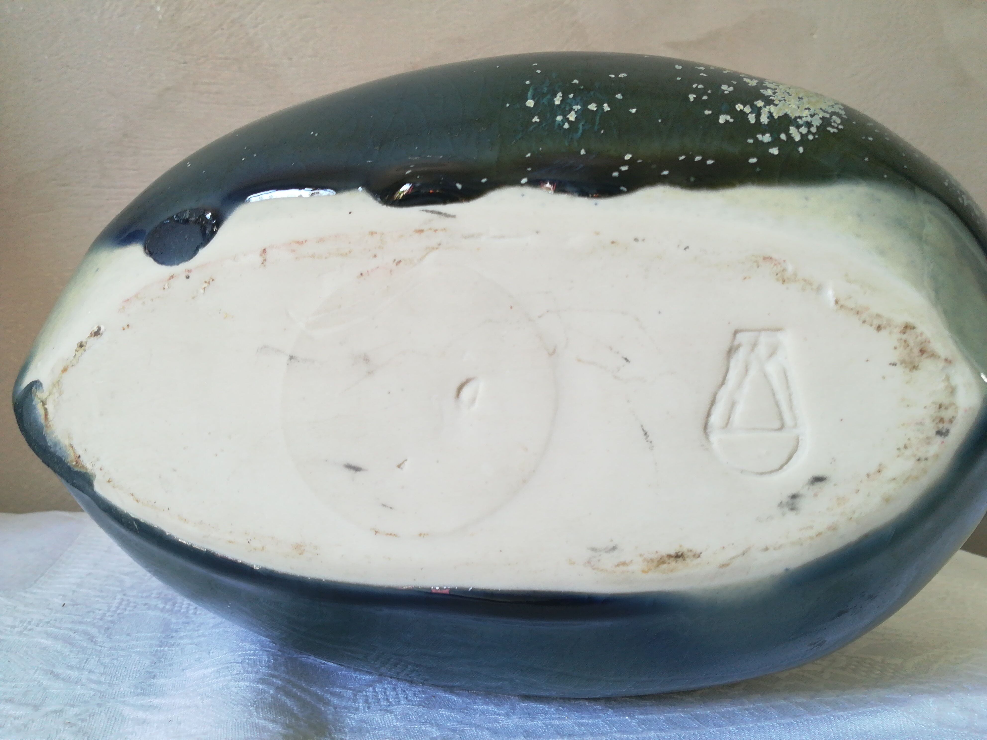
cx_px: 494
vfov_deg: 53.1
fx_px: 741
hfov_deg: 67.3
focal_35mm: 26
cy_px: 370
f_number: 2.2
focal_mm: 3.83
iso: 100
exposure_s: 1/33.3
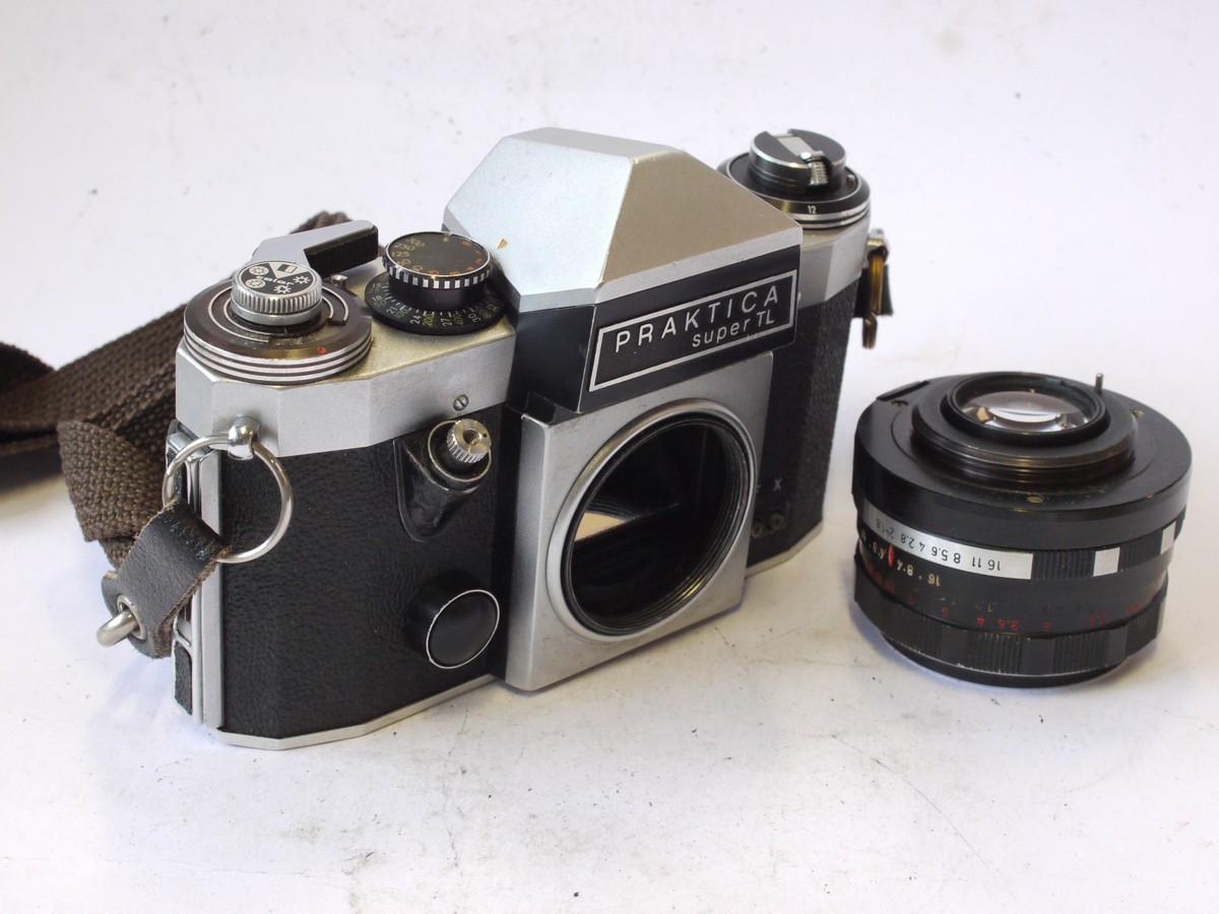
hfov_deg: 32.2
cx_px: 610
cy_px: 457
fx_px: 2113
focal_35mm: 60
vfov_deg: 24.4
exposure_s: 1/40
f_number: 10
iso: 800
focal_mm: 30
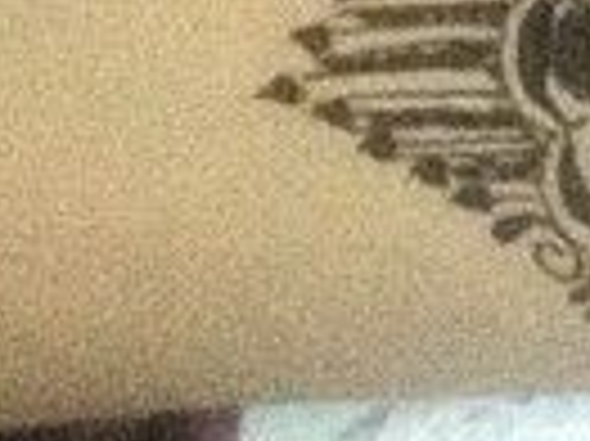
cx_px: 2058
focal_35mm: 267
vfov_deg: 5.4
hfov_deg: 6.5
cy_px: -461
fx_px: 4547
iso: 500
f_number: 2.8
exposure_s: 1/17
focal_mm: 3.85
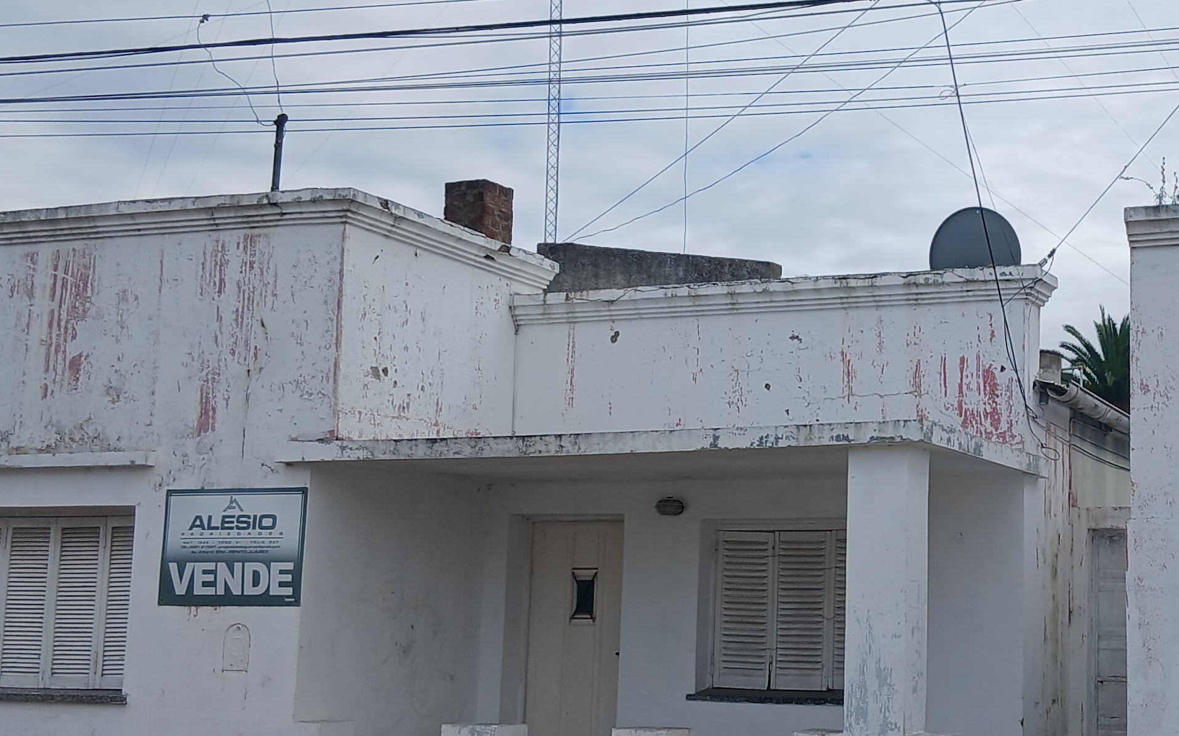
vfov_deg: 22.0
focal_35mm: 59
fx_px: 1896
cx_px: 939
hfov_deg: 33.6
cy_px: 390
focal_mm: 3.98
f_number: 1.8
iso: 20
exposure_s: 1/514
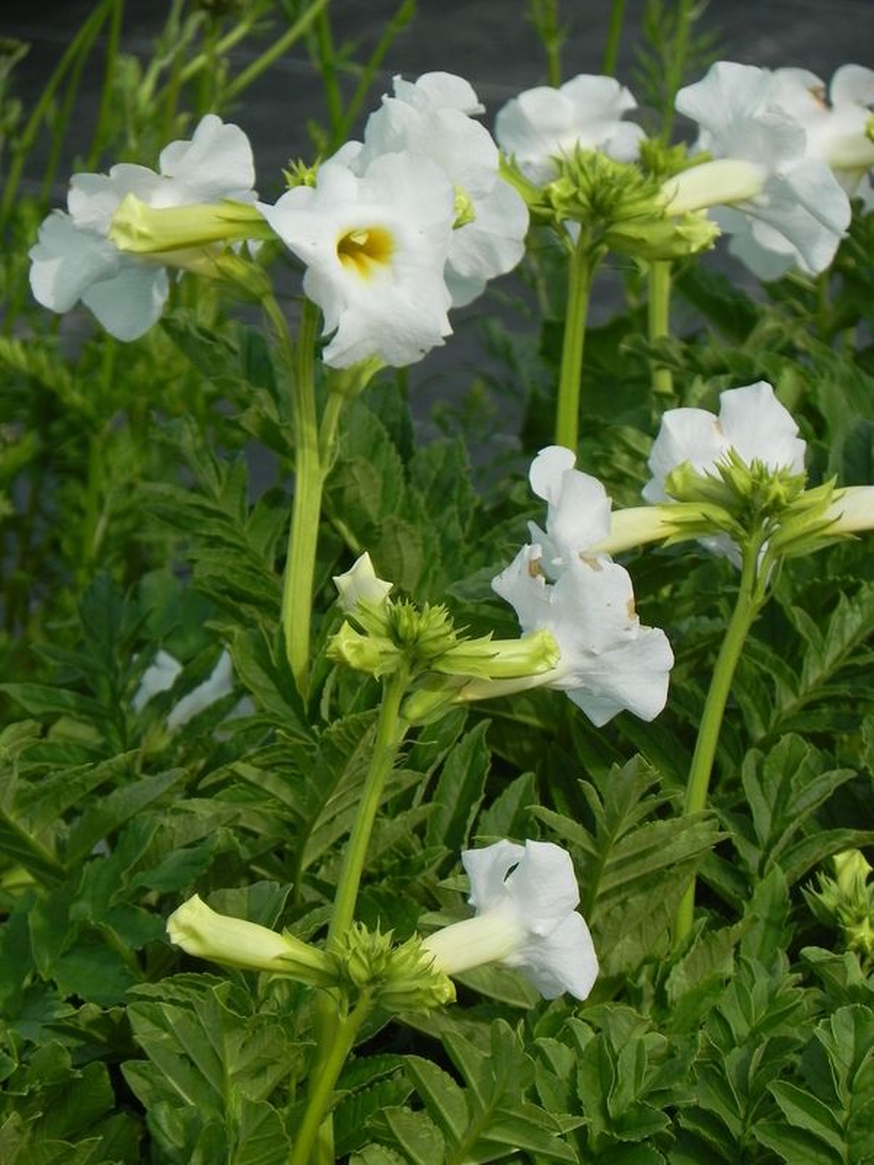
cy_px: 582
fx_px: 9796
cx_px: 437
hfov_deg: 5.1
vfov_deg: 6.8
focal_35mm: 291
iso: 160
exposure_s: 1/1000
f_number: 5
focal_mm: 51.8
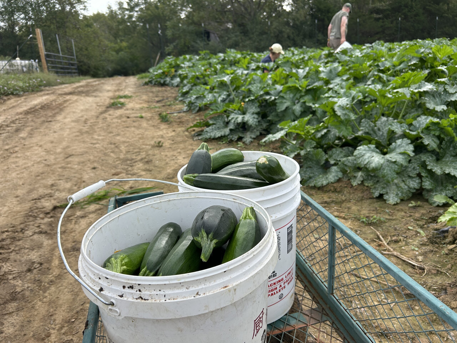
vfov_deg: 53.1
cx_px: 228
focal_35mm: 26
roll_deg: +5.0
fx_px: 343
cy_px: 172
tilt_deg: -16.9
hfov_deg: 67.3
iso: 50
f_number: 1.5
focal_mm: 5.7
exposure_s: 1/1488
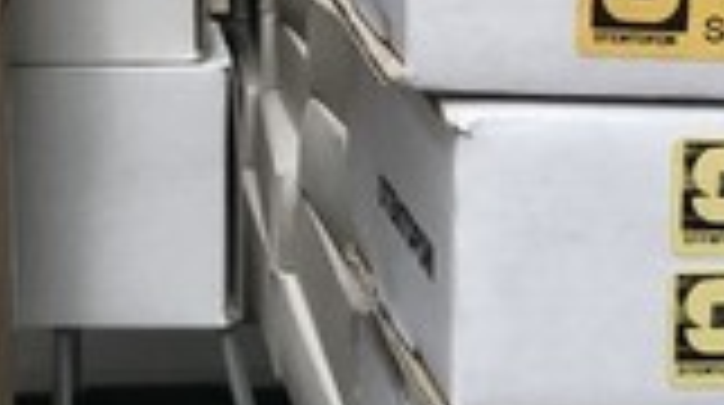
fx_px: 2185
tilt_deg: +0.3
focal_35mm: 114
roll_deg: -2.1
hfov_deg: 18.6
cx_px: 121
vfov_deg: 10.1
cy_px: -288
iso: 20
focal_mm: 3.99
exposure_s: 1/149
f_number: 1.8
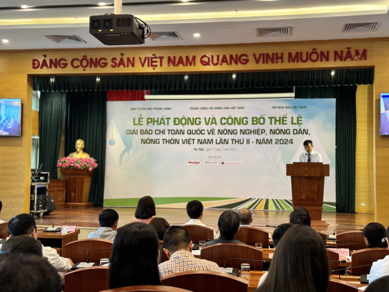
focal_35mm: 48
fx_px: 539
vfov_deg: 30.3
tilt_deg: +2.6
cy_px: 146
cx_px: 194
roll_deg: -0.6
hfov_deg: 39.7
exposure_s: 1/50
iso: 250
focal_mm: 6.76
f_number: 1.78
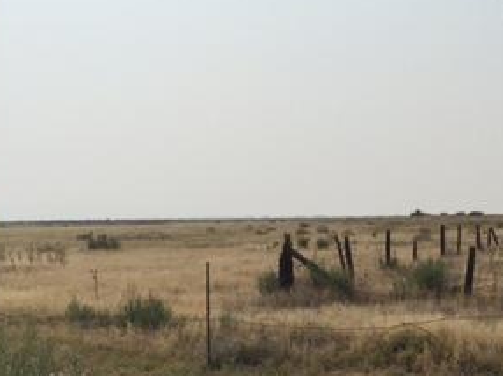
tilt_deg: -2.3
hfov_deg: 29.6
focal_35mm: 65
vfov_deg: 22.4
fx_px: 944
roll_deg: +0.7
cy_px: 269
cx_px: 346
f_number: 2.2
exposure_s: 1/5650
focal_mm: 4.15
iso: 32
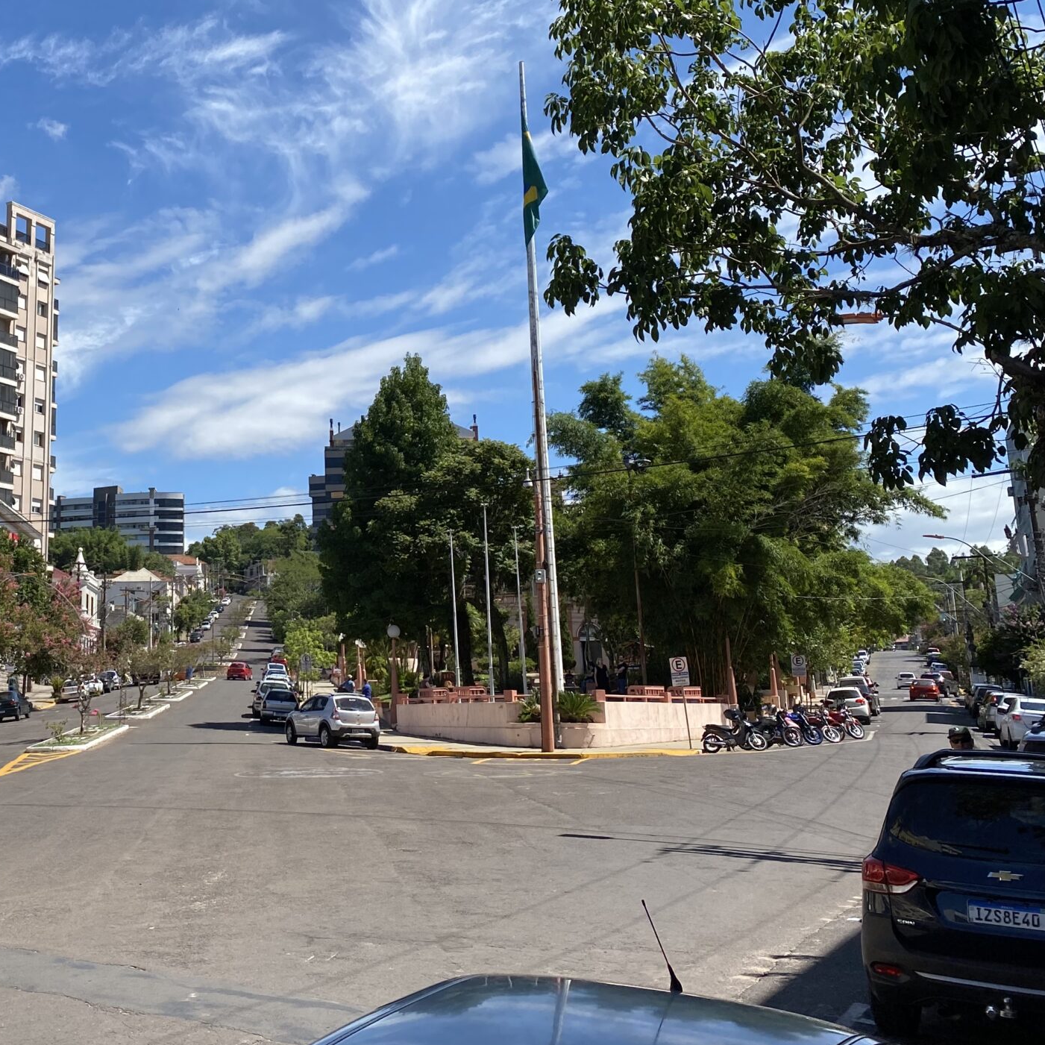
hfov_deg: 38.5
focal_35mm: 42
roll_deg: -0.8
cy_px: 394
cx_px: 204
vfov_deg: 39.8
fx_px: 1434
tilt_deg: +12.9
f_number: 1.8
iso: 32
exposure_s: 1/2817
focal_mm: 4.25
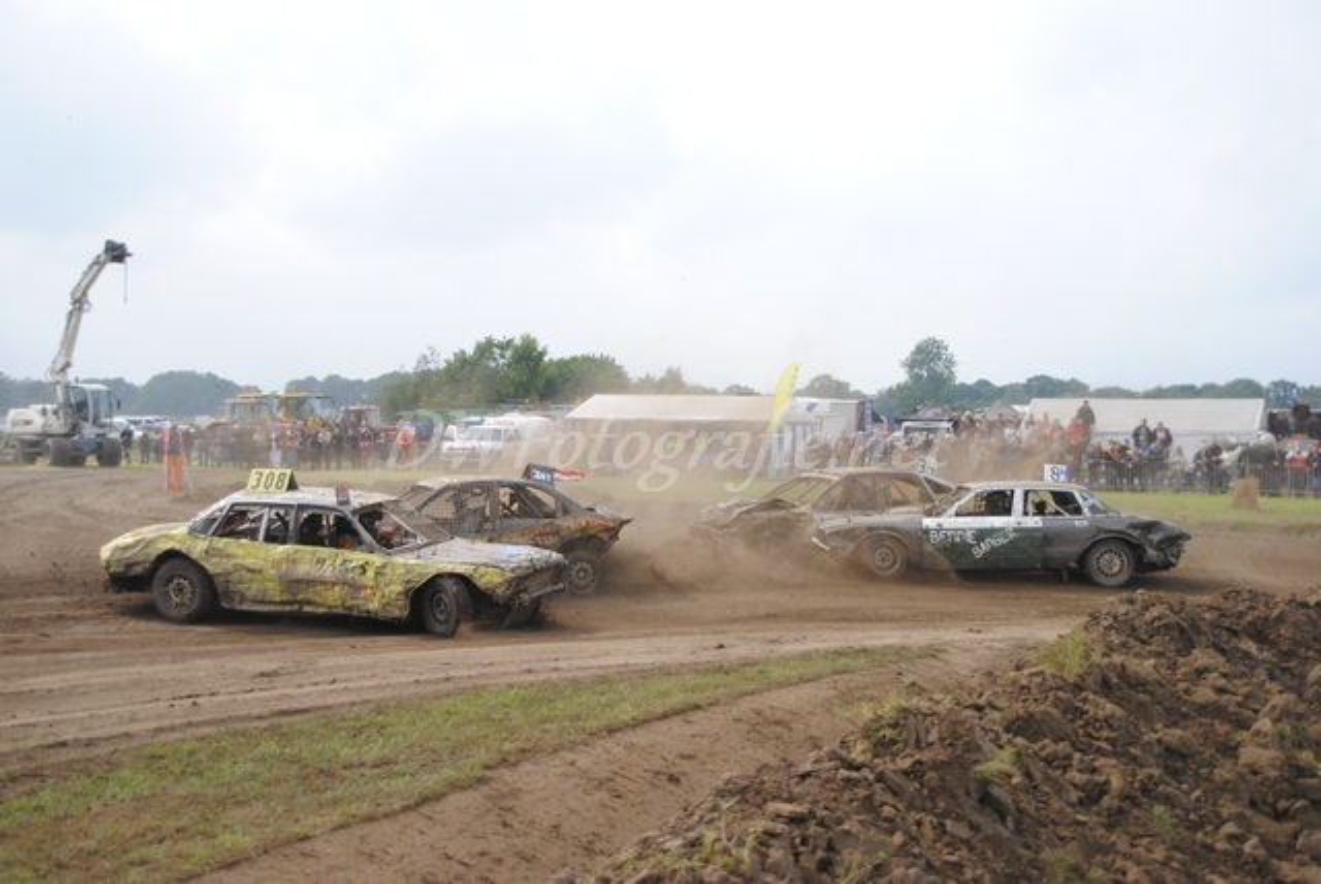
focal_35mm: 45
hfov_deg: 43.6
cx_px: 660
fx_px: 1653
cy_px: 442
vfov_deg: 29.9
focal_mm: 30
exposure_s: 1/1000
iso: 200
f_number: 4.2
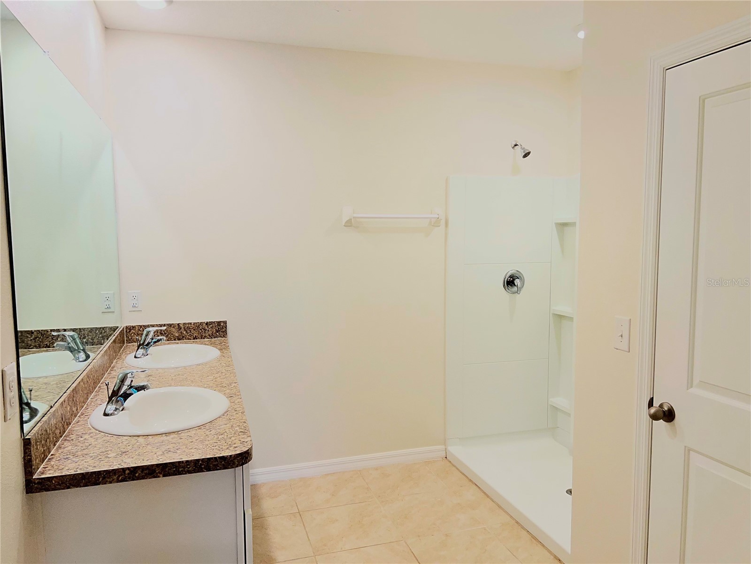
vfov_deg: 53.1
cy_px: 282
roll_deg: -0.2
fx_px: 564
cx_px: 376
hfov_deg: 67.3
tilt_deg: -4.6
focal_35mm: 26
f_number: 1.5
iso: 64
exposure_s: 1/120
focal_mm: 5.7
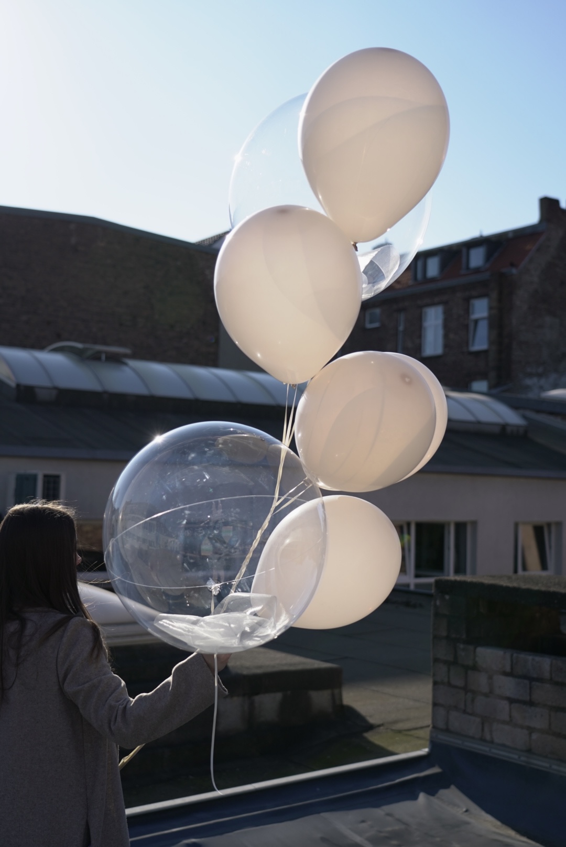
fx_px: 1012
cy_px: 424
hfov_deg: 31.2
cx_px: 283
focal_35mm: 43
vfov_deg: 45.4
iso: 200
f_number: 4
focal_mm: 43
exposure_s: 1/2000
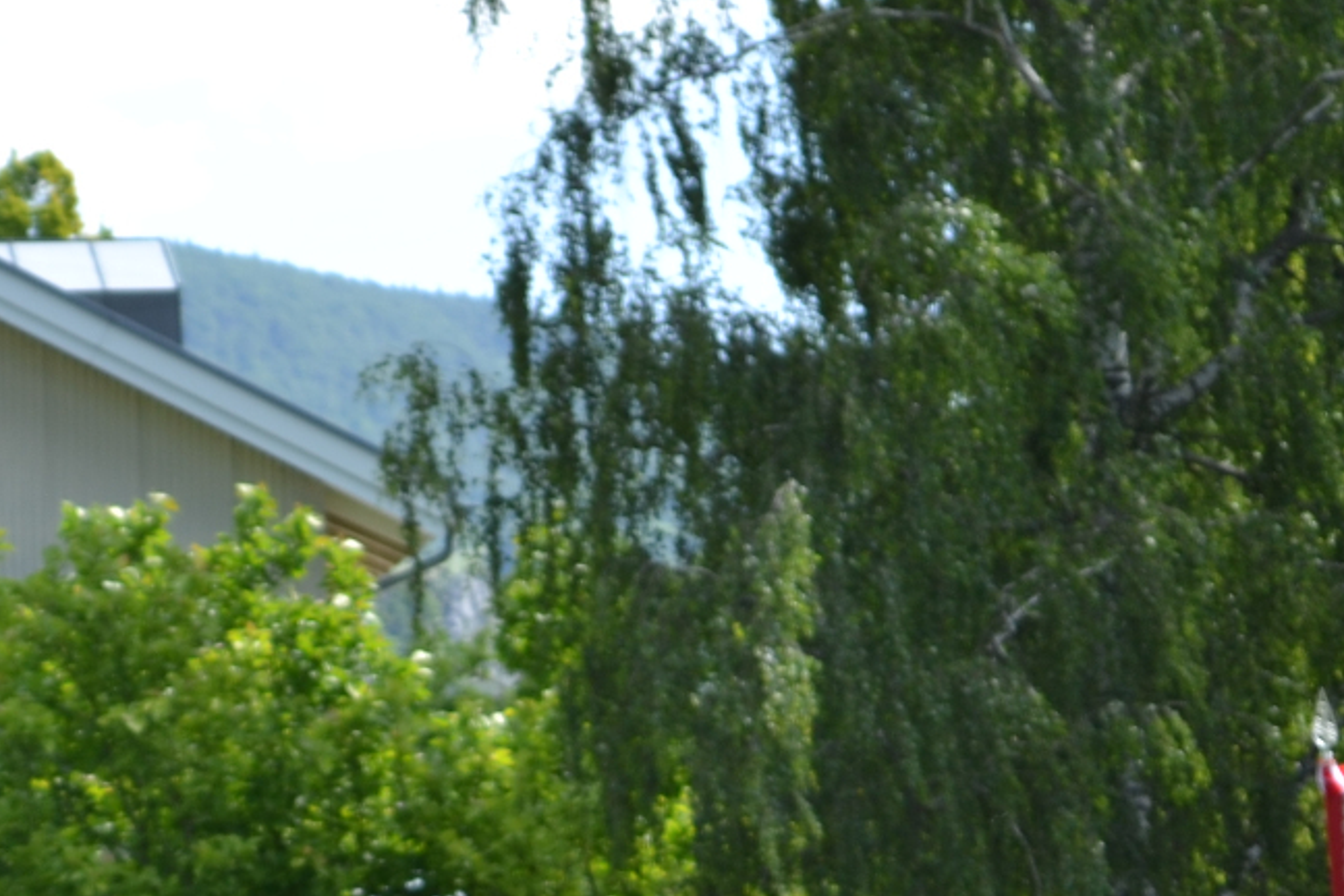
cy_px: 1235
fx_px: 9728
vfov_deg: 5.2
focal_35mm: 261
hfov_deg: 7.9
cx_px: 201
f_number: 6.3
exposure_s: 1/160
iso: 100
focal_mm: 55
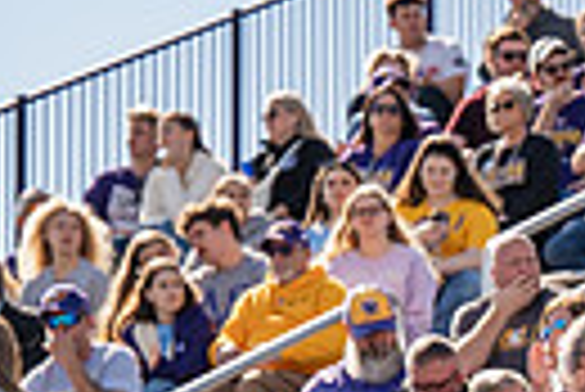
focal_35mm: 409
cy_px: 764
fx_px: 6654
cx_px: 549
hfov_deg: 5.0
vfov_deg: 3.3
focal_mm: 92
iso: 64
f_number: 3.2
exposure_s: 1/500
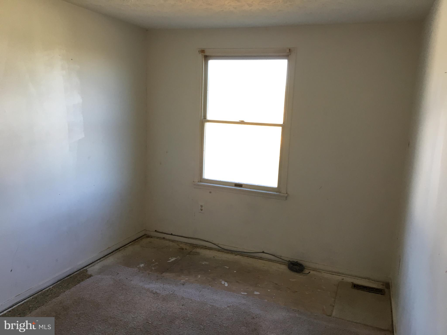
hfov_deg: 61.7
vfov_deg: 48.2
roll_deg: -1.8
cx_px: 224
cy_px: 168
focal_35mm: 29
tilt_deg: -10.1
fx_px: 374
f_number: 2.2
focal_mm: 4.15
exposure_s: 1/30
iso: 64
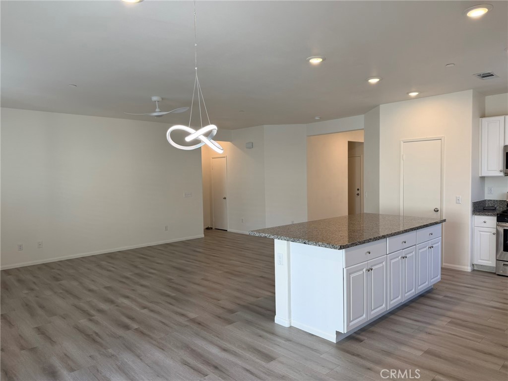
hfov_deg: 71.6
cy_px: 190
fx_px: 352
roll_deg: +1.6
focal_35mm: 24
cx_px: 254
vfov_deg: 56.8
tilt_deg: -2.0
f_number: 1.78
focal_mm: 6.76
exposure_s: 1/175
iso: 80
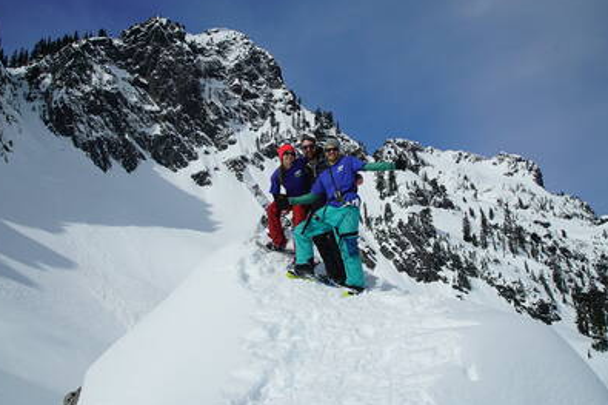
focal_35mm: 30
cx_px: 309
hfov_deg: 61.9
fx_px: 506
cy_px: 196
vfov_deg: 43.6
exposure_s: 1/200
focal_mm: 24
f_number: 10
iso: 100
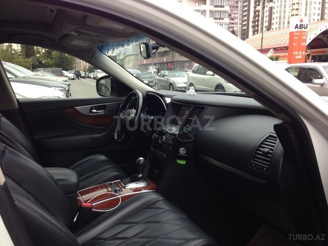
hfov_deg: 55.4
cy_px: 123
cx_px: 164
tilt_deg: -10.2
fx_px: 313
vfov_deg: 42.9
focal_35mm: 33
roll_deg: -0.7
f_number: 2.4
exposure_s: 1/60
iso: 50
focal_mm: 4.12
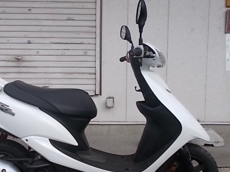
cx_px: 91
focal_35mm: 42
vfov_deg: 34.3
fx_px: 279
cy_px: 102
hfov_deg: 44.5
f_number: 3.6
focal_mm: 6
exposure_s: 1/320
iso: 80
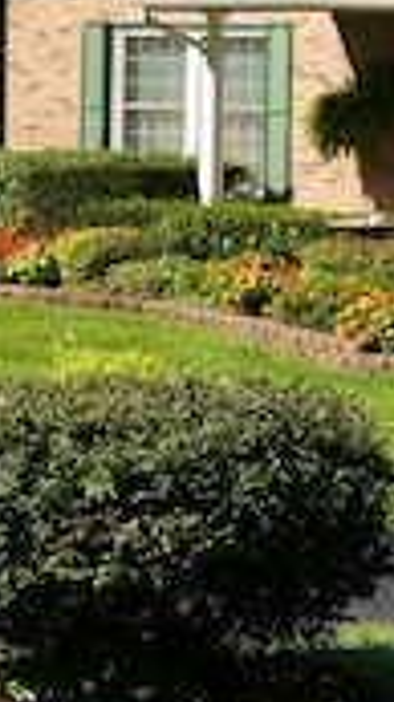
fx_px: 4077
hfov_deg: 5.2
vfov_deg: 9.8
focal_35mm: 219
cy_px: 130
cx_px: 1170
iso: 400
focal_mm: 60
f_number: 10
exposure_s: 1/400
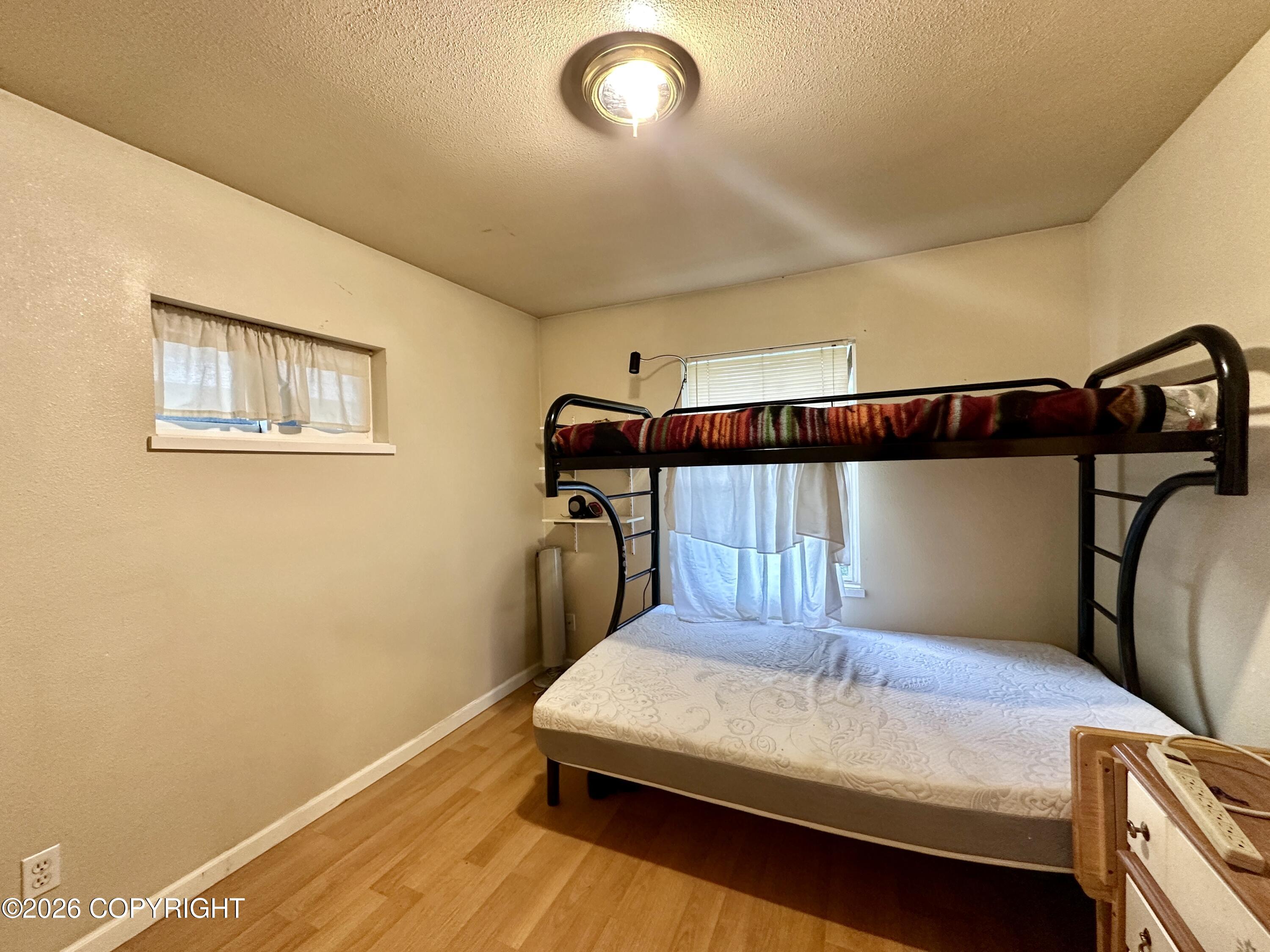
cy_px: 476
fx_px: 514
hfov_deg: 102.1
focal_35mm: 14
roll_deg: +1.8
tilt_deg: -1.2
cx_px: 635
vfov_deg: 85.7
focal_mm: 2.22
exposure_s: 1/60
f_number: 2.2
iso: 250
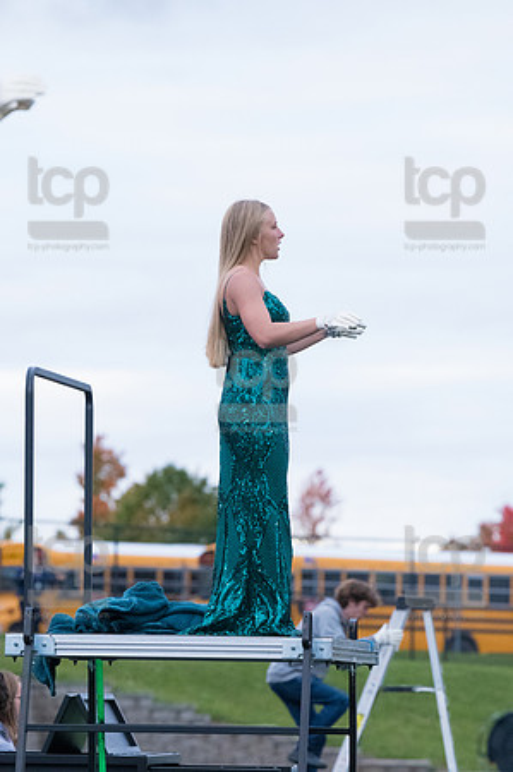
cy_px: 386
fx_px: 6427
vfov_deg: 6.9
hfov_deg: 4.6
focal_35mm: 300
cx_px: 256
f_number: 5.6
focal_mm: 200
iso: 4000
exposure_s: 1/800
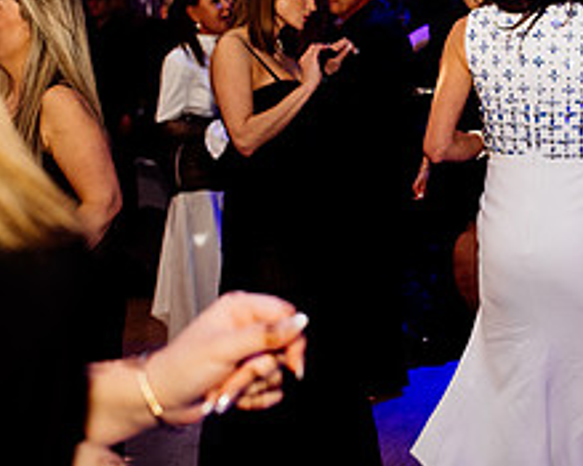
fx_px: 1500
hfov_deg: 21.8
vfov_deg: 17.6
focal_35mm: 87
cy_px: 129
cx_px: 450
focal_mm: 35
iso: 2000
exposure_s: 1/200
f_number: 2.8
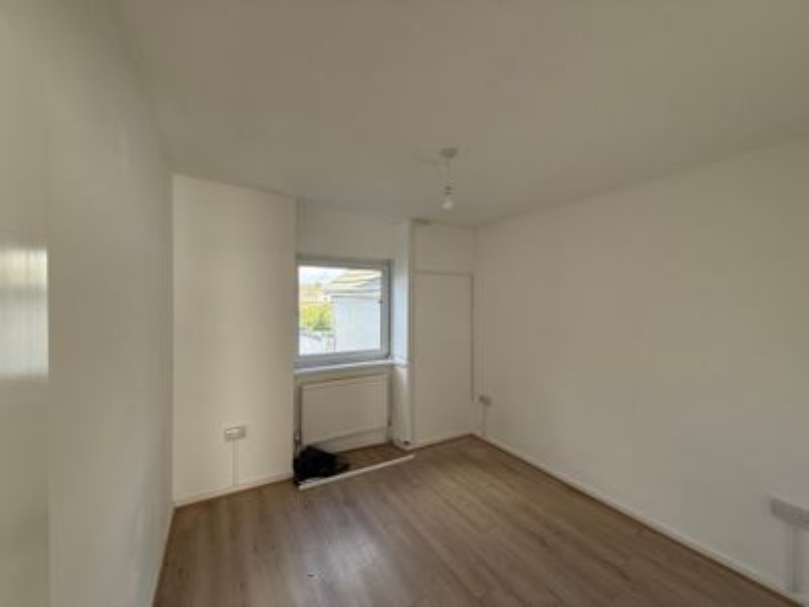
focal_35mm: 14
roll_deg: -0.5
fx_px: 327
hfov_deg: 102.1
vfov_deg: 85.7
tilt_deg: -0.2
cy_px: 304
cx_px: 404
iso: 64
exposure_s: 1/127
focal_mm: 2.22
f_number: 2.2
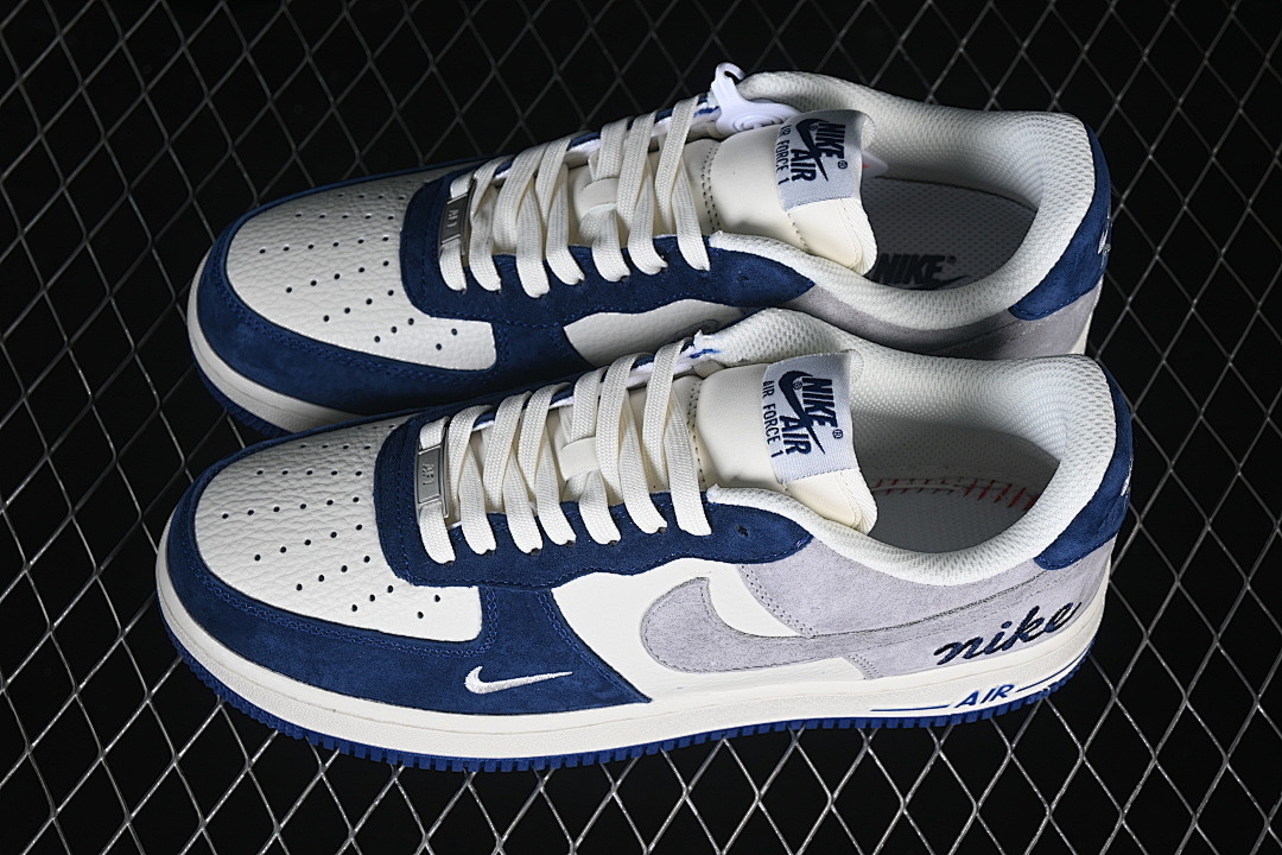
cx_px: 641
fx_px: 2671
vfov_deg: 18.2
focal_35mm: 75
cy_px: 428
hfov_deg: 27.0
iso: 160
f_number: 7.1
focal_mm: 50
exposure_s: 1/80
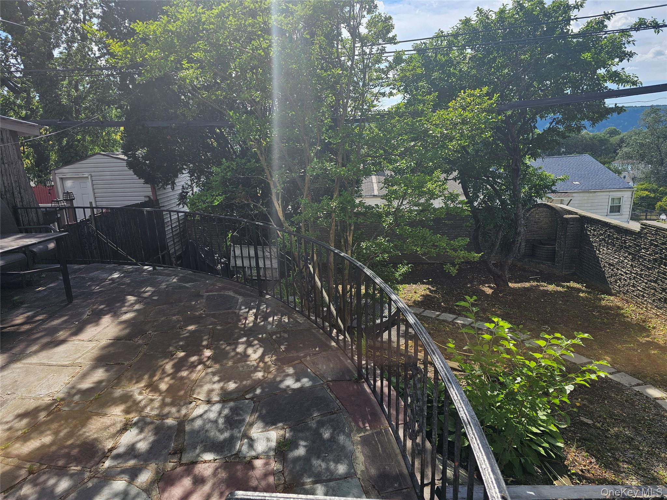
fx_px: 443
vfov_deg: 58.9
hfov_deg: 73.9
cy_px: 250
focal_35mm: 23
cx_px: 334
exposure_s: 1/481
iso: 10
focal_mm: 6.3
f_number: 1.7
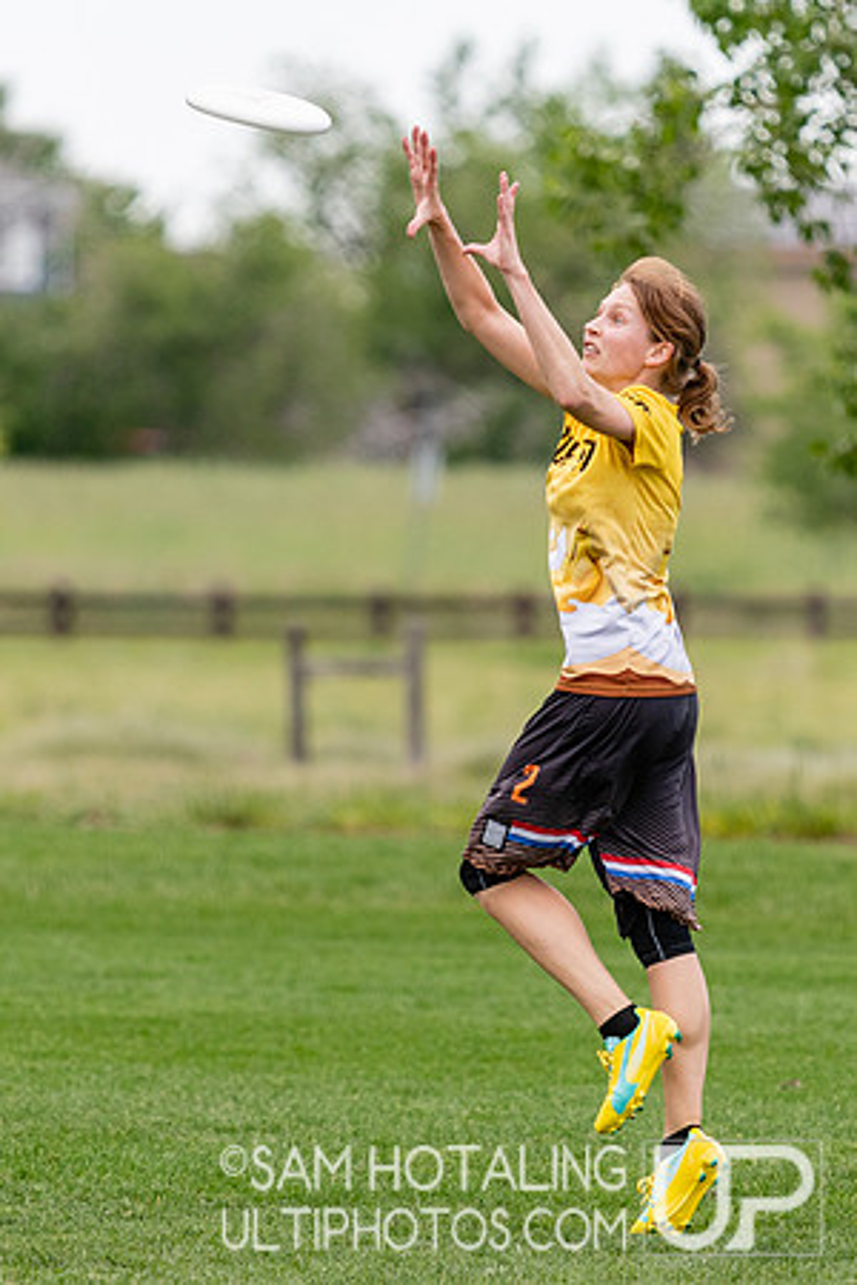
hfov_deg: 2.5
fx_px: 19874
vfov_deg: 3.7
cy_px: 729
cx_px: 353
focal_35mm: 557
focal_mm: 200
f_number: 2.8
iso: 400
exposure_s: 1/2000
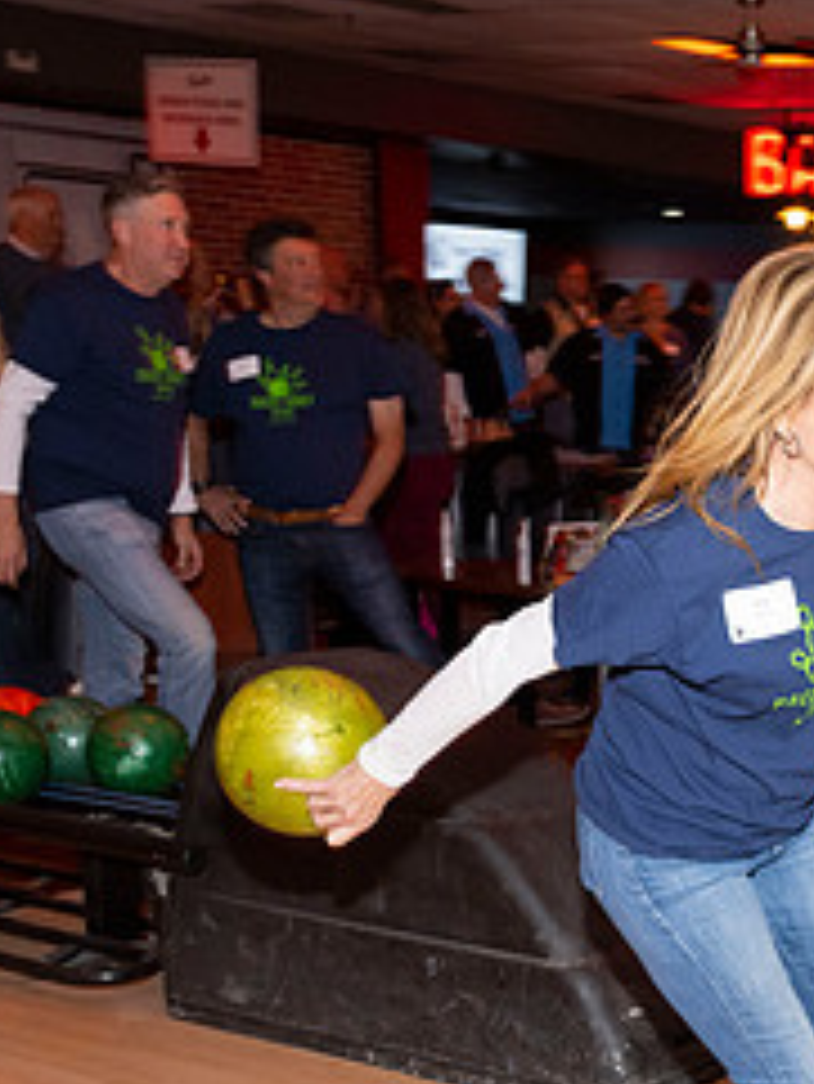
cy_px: 848
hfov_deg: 19.9
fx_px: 2099
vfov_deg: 28.4
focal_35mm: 67
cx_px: 1093
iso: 2000
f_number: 5.6
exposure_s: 1/100
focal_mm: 29
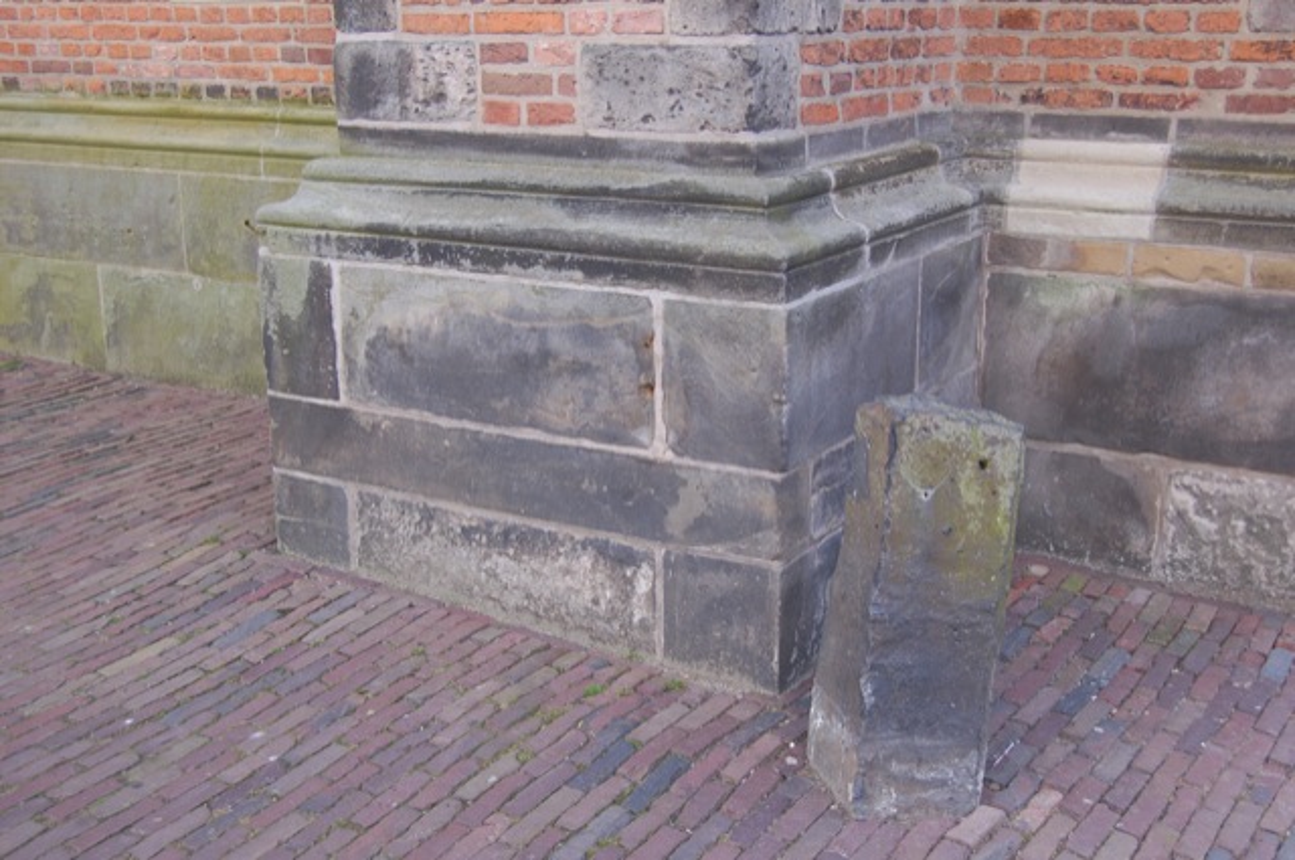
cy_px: 430
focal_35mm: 45
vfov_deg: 29.8
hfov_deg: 43.7
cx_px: 648
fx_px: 1617
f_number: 4.5
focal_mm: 30
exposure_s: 1/80
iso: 200
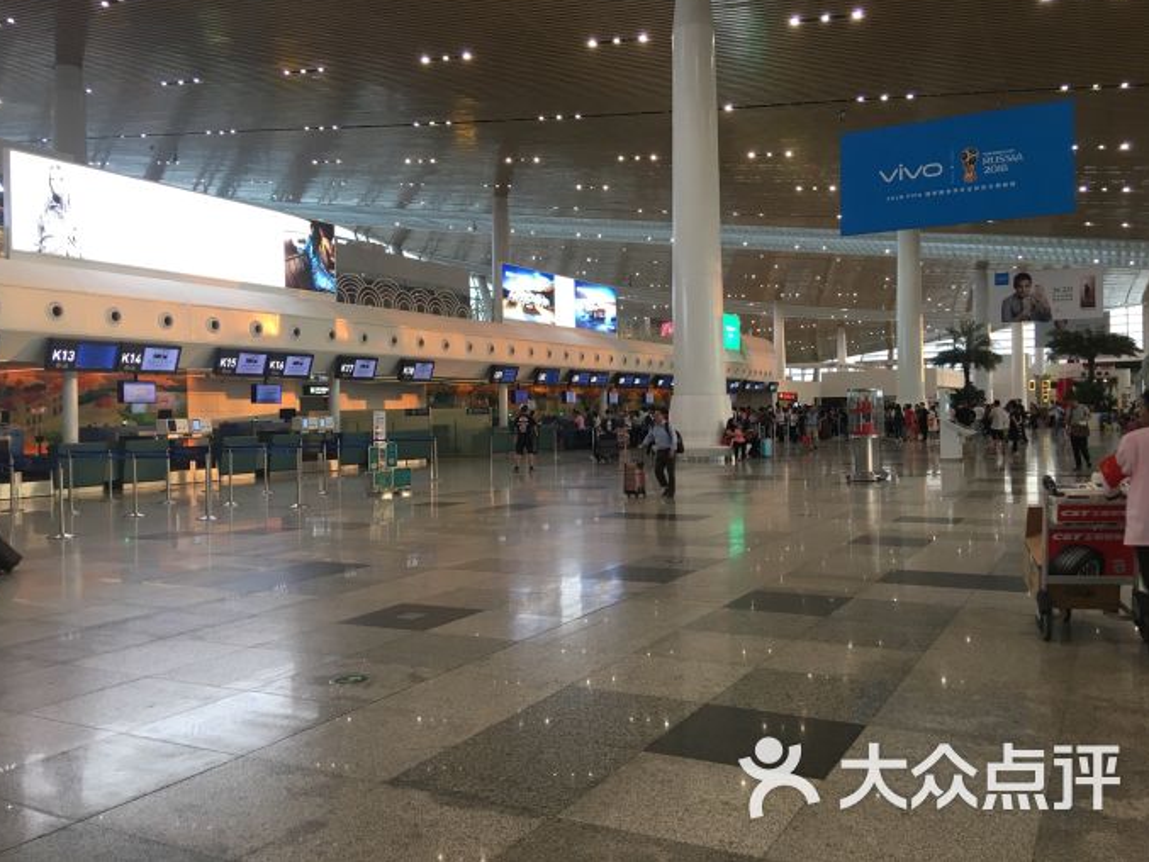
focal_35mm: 30
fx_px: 996
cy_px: 420
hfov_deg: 60.0
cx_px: 570
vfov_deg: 46.8
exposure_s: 1/17
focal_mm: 4.15
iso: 32
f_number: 2.2
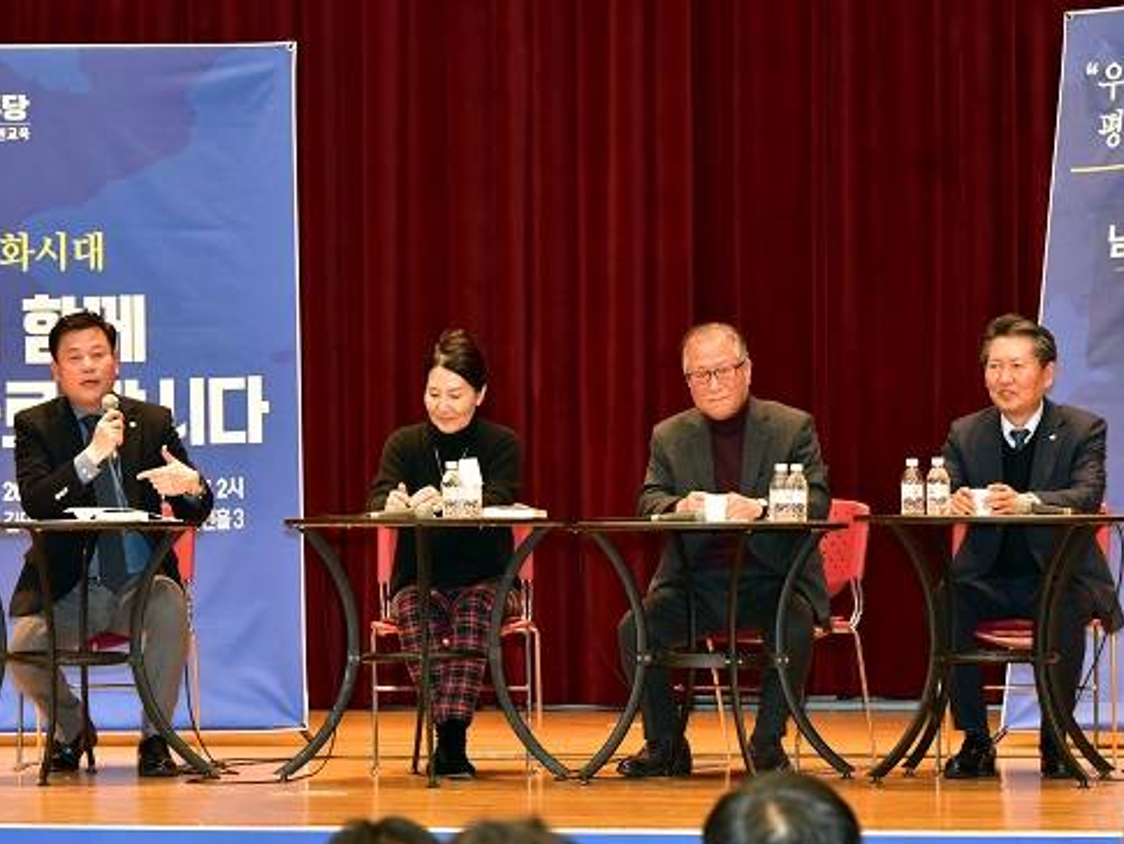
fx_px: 4320
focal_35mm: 133
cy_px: 423
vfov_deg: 11.2
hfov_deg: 14.8
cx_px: 503
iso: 4000
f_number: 6.3
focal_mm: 122
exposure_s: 1/200
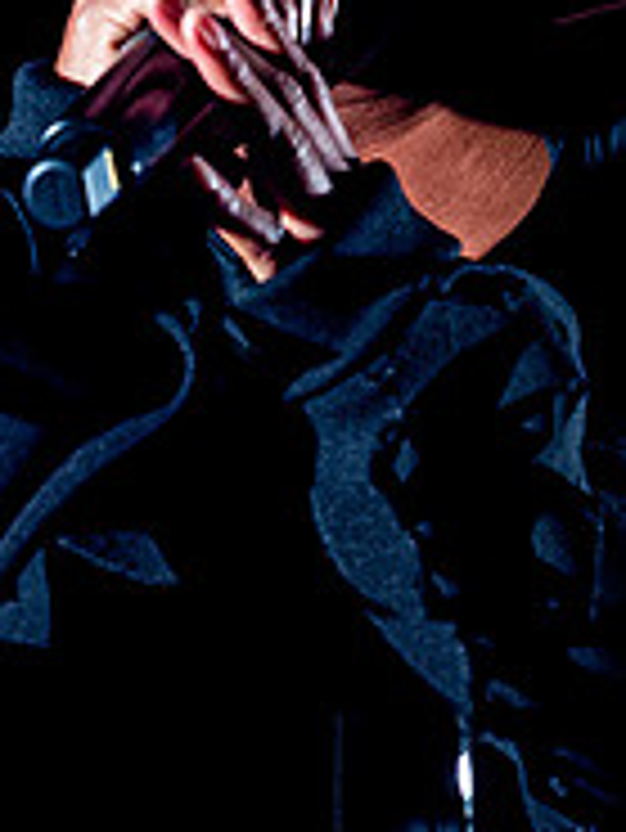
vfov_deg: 3.7
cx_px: 140
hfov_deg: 2.8
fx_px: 12789
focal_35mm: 531
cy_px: 107
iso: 8000
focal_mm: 160
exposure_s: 1/500
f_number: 3.2
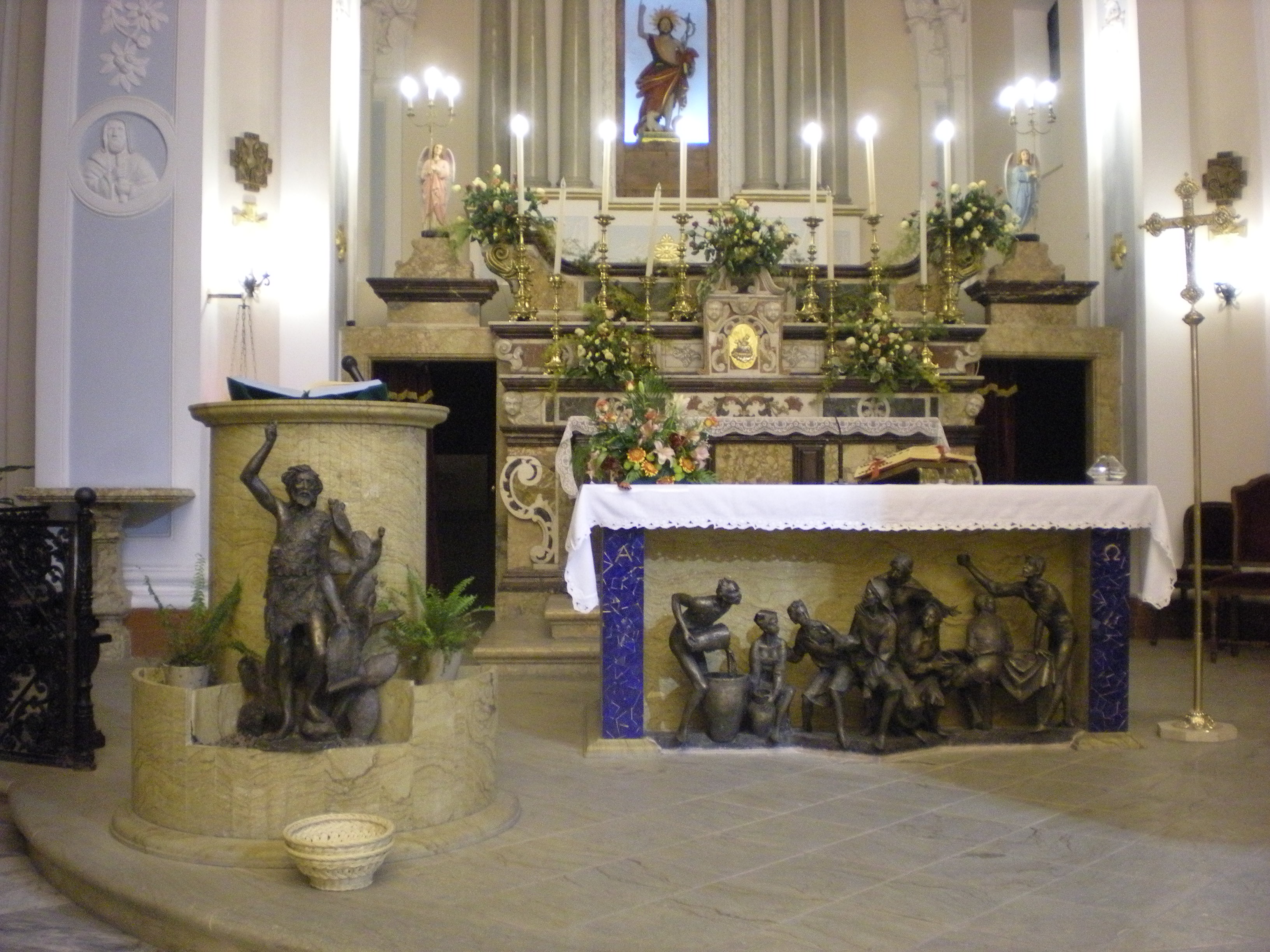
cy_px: 476
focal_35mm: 38
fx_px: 1394
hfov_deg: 49.0
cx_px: 635
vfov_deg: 37.7
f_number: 3.1
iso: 451
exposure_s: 1/8
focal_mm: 6.3
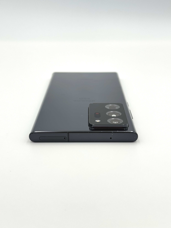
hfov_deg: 30.3
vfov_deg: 39.7
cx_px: 86
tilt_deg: -21.9
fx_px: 316
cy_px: 114
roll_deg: -0.5
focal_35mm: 48
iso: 64
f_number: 1.78
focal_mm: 6.76
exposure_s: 1/366
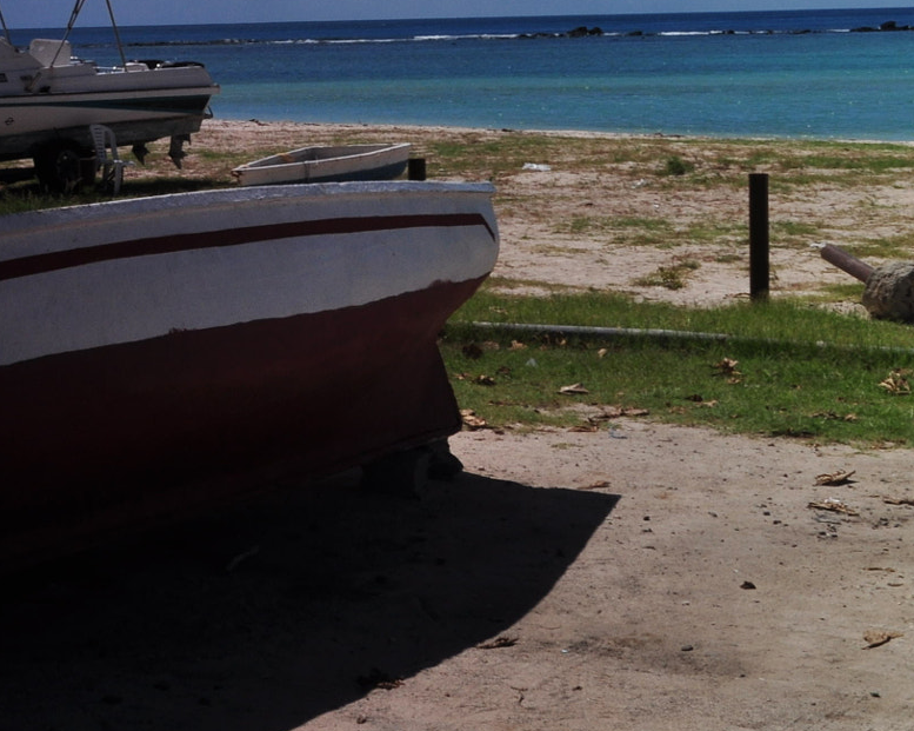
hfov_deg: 19.9
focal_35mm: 89
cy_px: 95
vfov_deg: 17.1
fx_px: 2407
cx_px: -240
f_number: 22
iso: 200
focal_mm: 24
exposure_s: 1/180
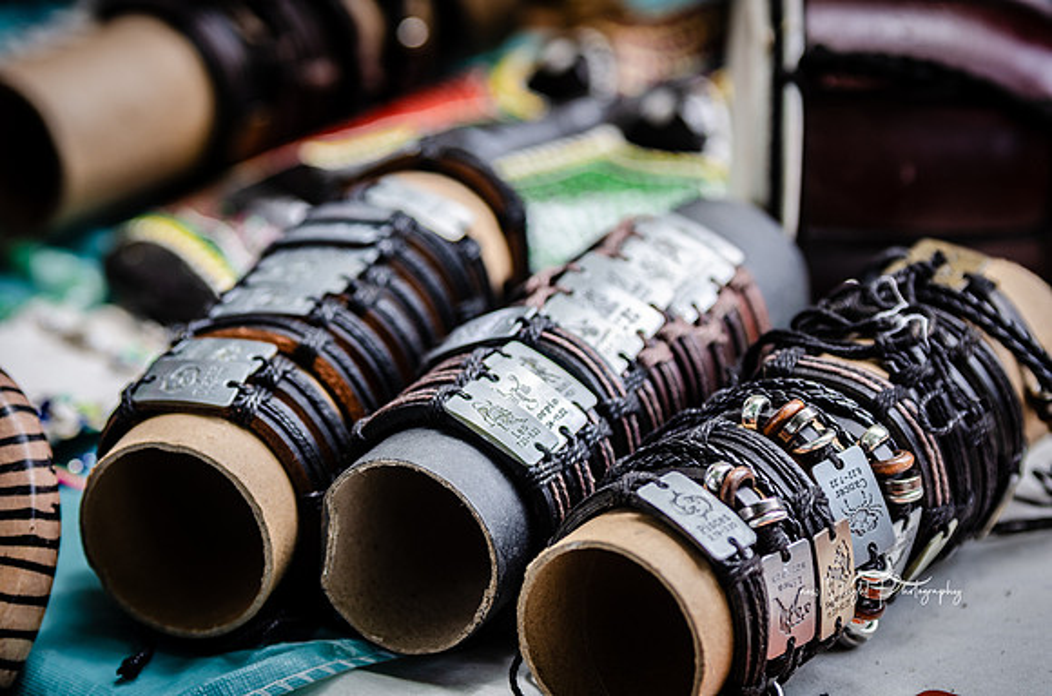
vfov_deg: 6.5
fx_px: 6123
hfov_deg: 9.8
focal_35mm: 210
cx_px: 526
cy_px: 348
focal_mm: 140
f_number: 4
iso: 200
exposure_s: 1/400
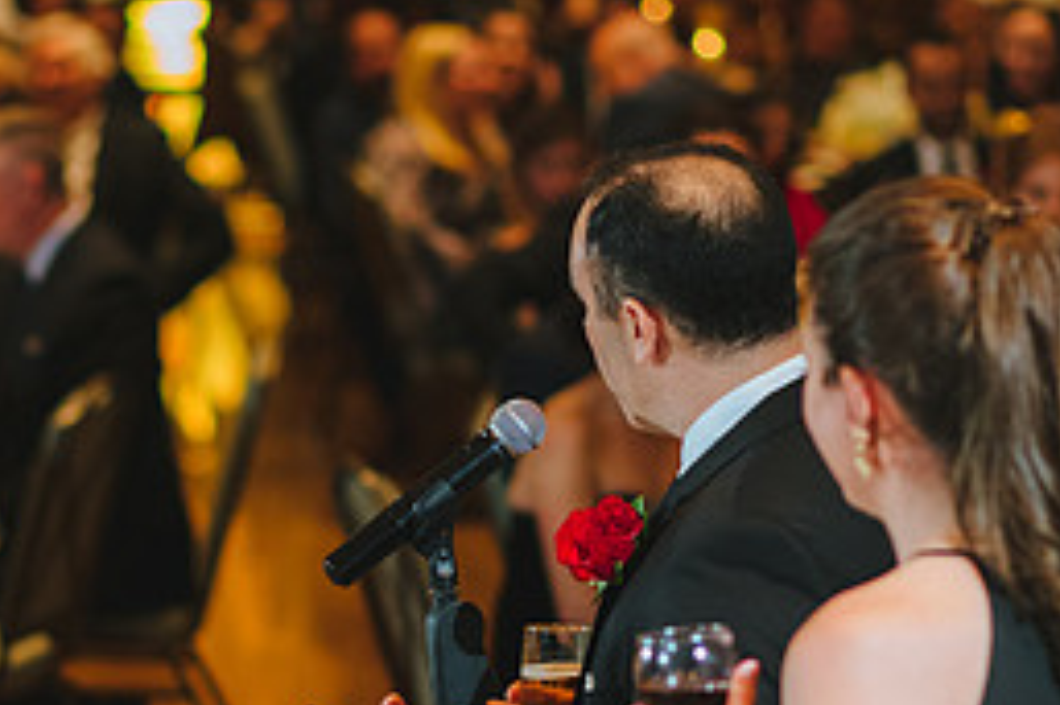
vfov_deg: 7.1
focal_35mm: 192
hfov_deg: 10.7
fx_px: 5650
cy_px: 629
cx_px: 326
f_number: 2.2
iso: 1600
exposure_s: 1/160
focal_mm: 85
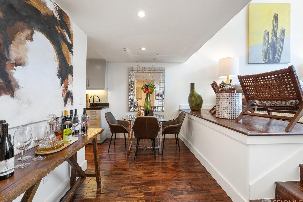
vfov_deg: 75.4
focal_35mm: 16
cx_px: 142
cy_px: 101
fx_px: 131
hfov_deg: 98.3
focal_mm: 14.5
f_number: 11
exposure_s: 1/6
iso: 400
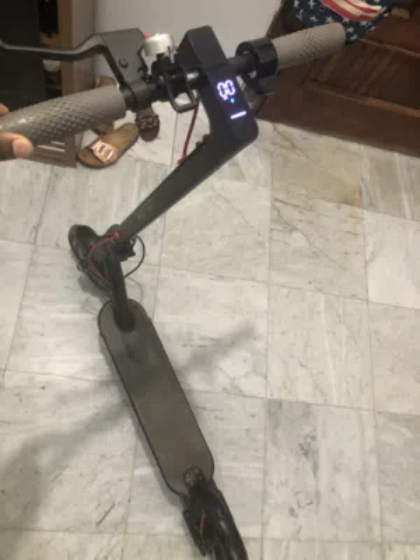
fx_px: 453
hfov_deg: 49.7
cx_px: 210
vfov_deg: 63.4
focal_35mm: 28
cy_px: 280
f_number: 1.8
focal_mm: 3.99
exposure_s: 1/9
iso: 100
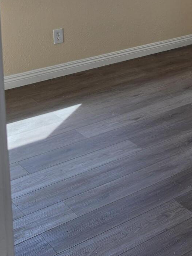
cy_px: -36
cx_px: 263
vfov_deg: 26.7
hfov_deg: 20.0
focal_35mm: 66
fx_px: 488
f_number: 1.4
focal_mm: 6.5
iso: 12
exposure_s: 1/120
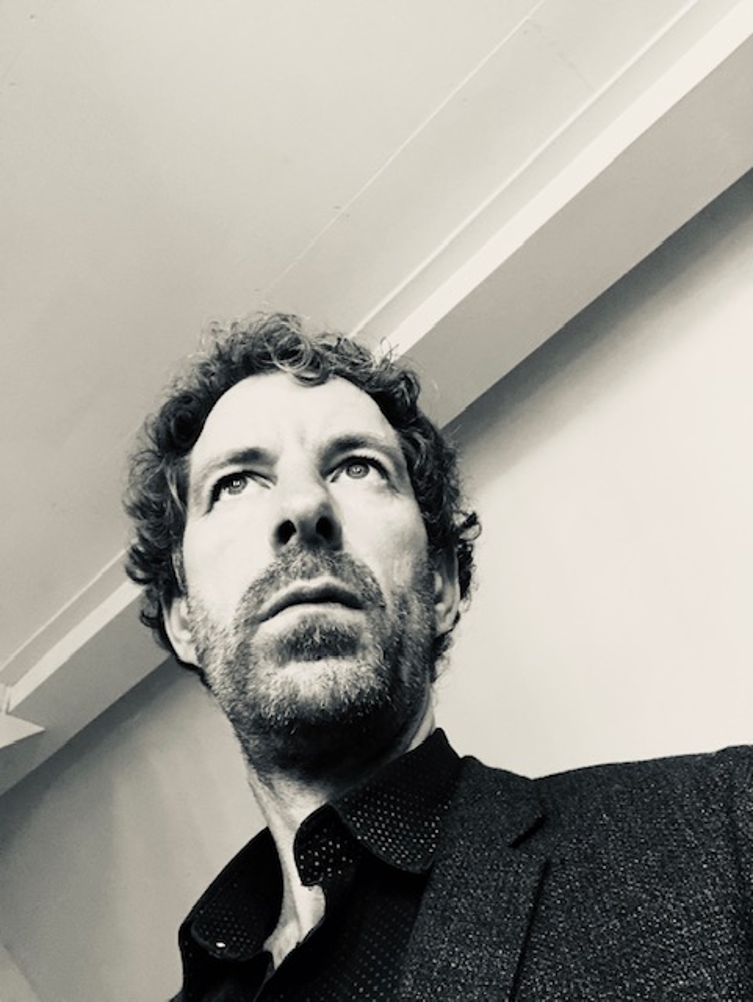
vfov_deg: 56.8
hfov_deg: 44.2
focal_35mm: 32
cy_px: 501
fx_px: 927
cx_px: 376
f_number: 2.2
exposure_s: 1/40
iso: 320
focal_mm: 2.87
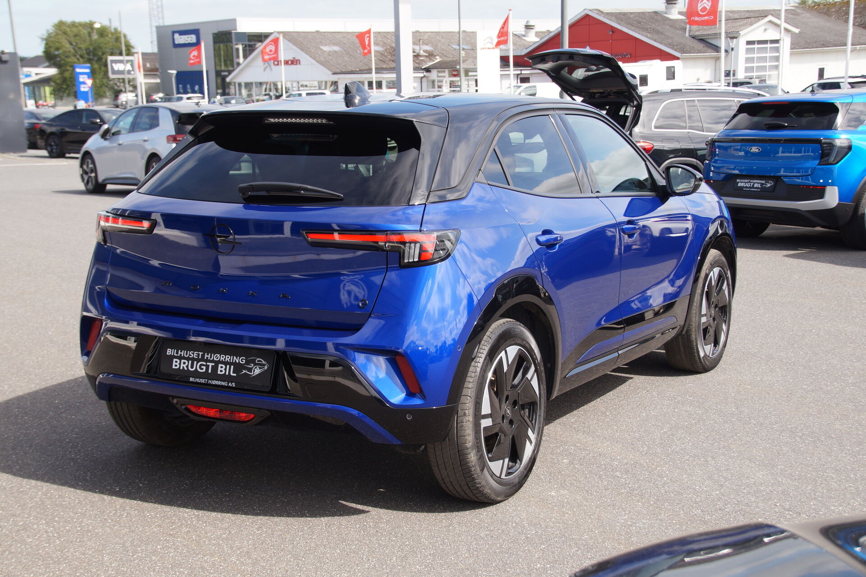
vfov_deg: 25.7
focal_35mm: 52
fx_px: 1262
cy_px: 288
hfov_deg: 37.9
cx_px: 433
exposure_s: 1/160
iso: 100
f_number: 6.3
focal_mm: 35
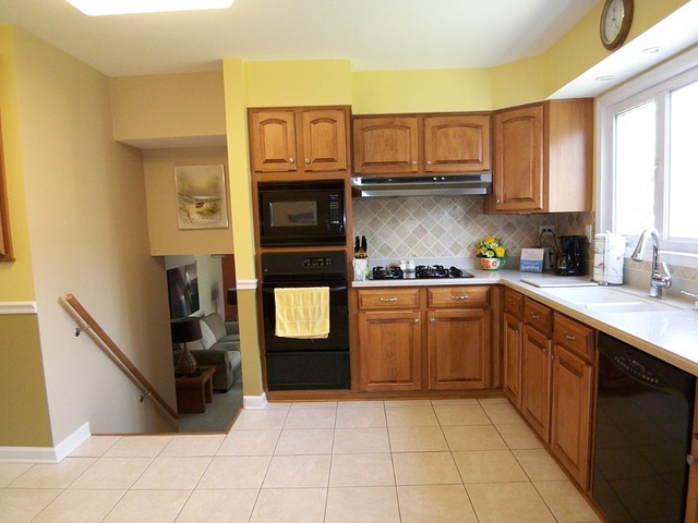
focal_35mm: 23
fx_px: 464
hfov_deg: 73.9
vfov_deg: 58.9
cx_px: 349
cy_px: 262
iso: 160
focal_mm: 3.8
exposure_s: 1/30
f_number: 2.8
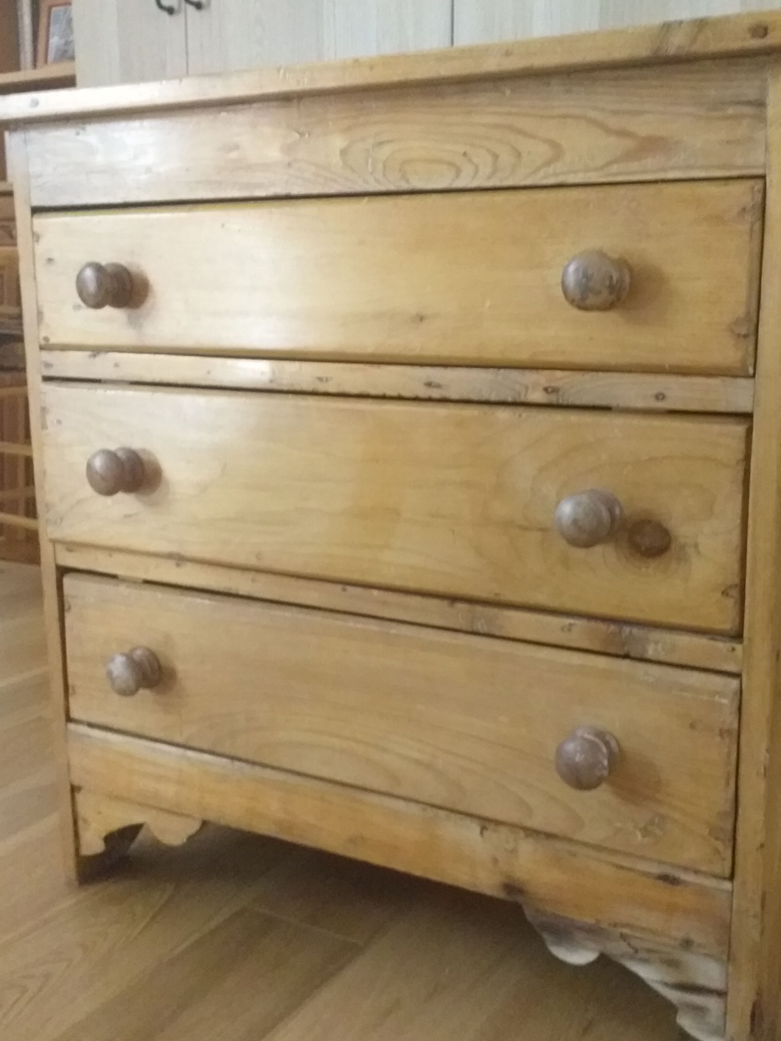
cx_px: 455
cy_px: 542
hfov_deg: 40.6
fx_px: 1053
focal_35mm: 35
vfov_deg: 52.6
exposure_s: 1/17
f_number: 1.9
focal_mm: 3.6
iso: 500
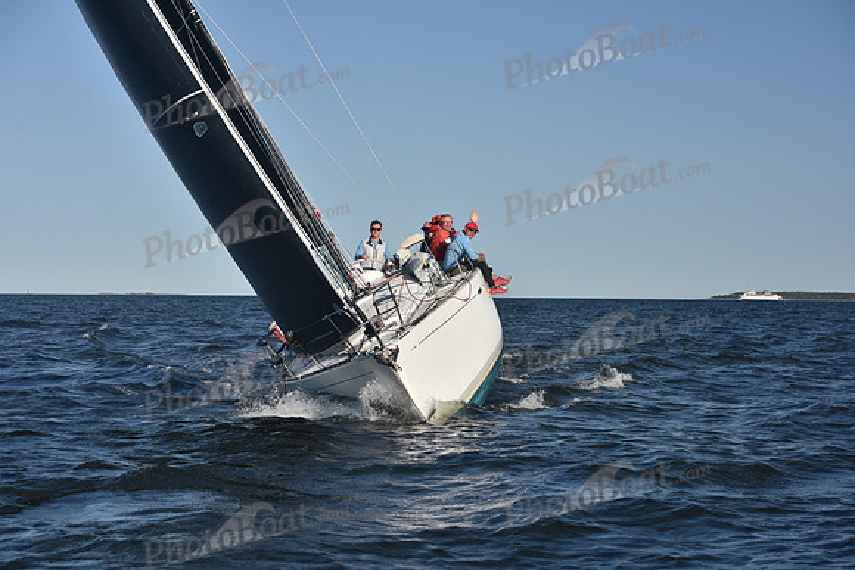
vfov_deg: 19.5
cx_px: 428
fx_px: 1663
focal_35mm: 70
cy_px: 285
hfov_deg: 28.8
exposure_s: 1/640
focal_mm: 70
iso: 250
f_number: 7.1
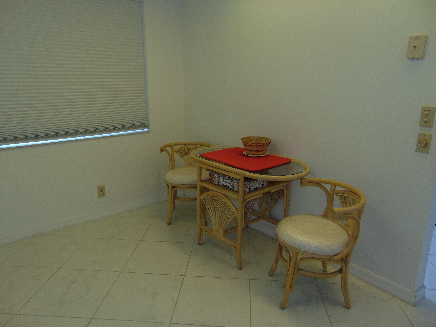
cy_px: 164
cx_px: 218
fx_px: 315
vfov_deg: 54.9
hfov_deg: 69.4
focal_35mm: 25
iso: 100
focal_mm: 4.5
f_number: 3
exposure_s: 1/30
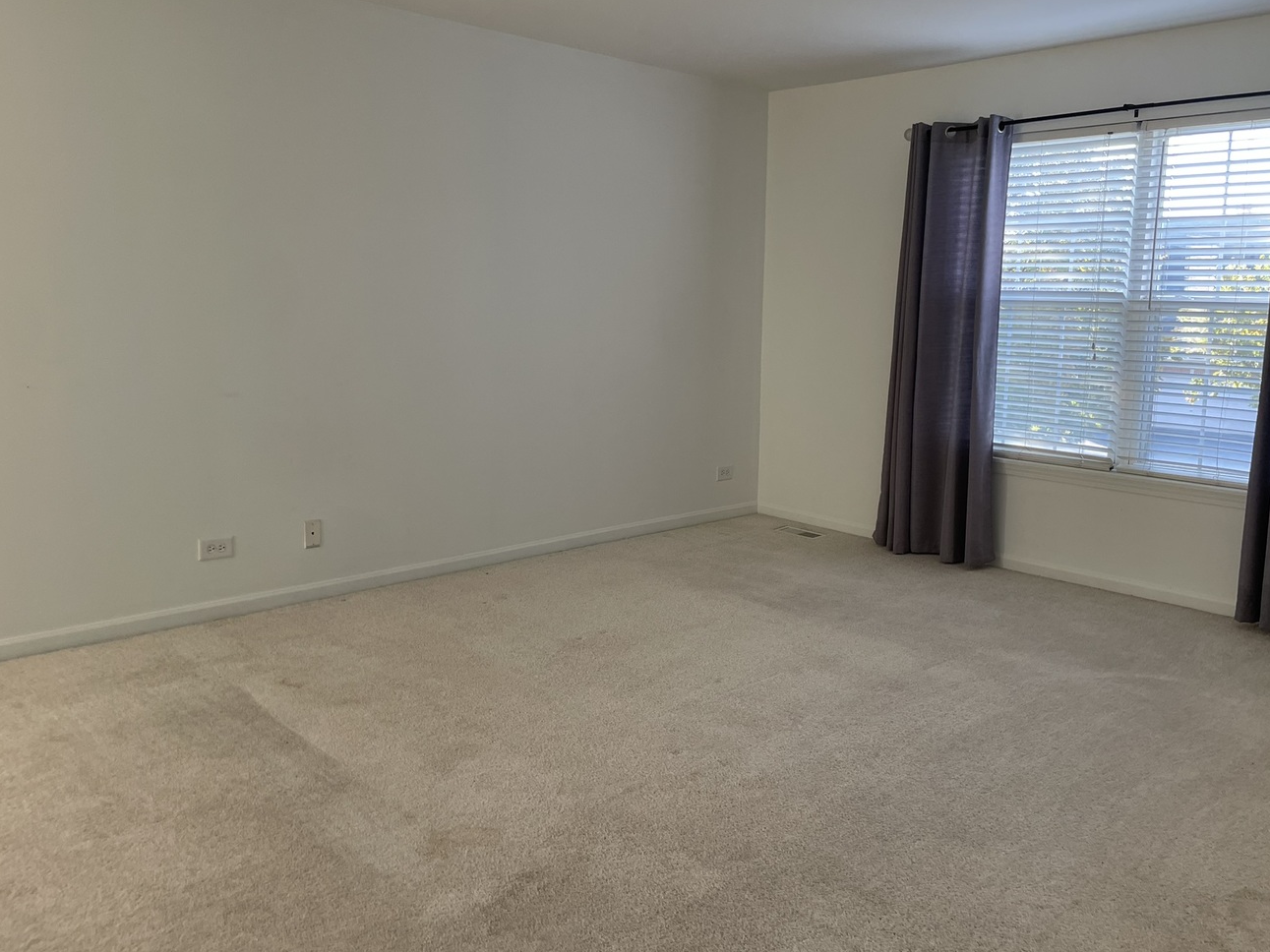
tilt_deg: -8.1
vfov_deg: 48.2
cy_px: 446
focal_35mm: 29
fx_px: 1064
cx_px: 691
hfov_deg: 61.6
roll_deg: -0.9
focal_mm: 4.2
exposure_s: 1/121
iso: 100
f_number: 1.6
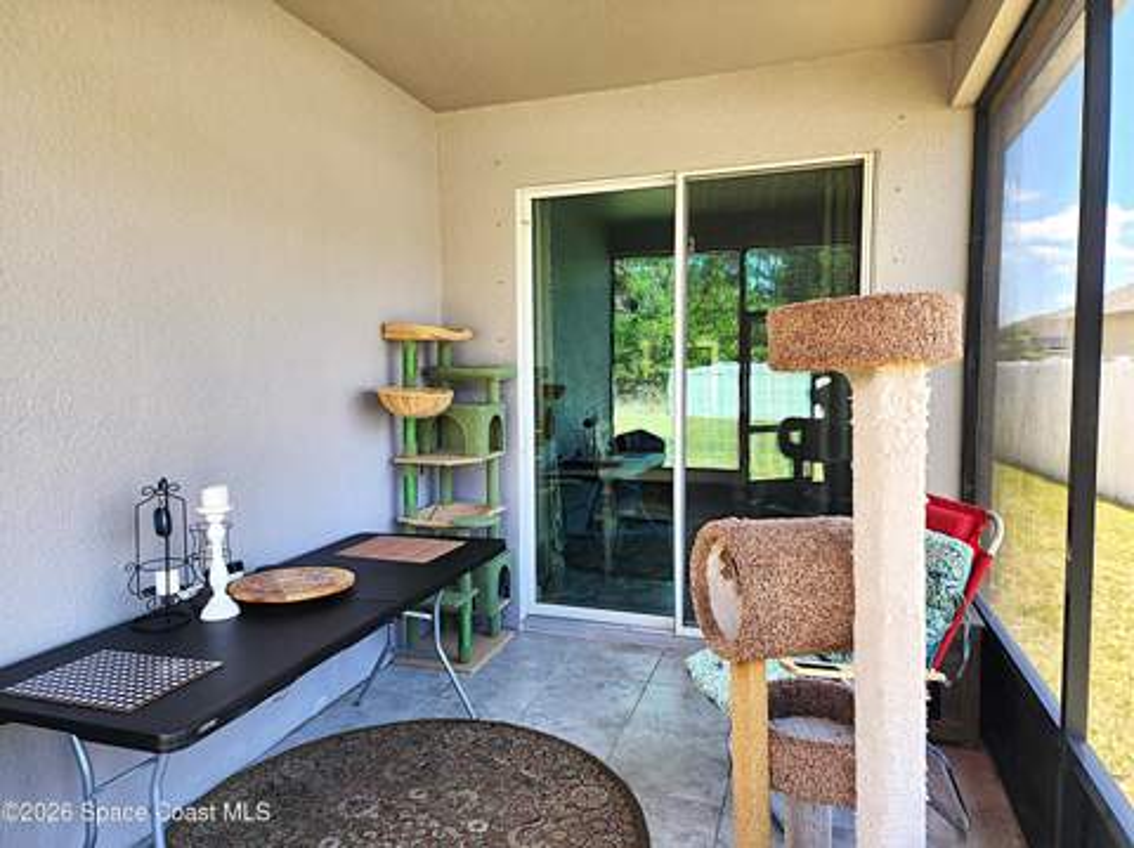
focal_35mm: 23
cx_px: 567
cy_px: 424
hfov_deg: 74.0
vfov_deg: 58.8
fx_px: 753
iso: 40
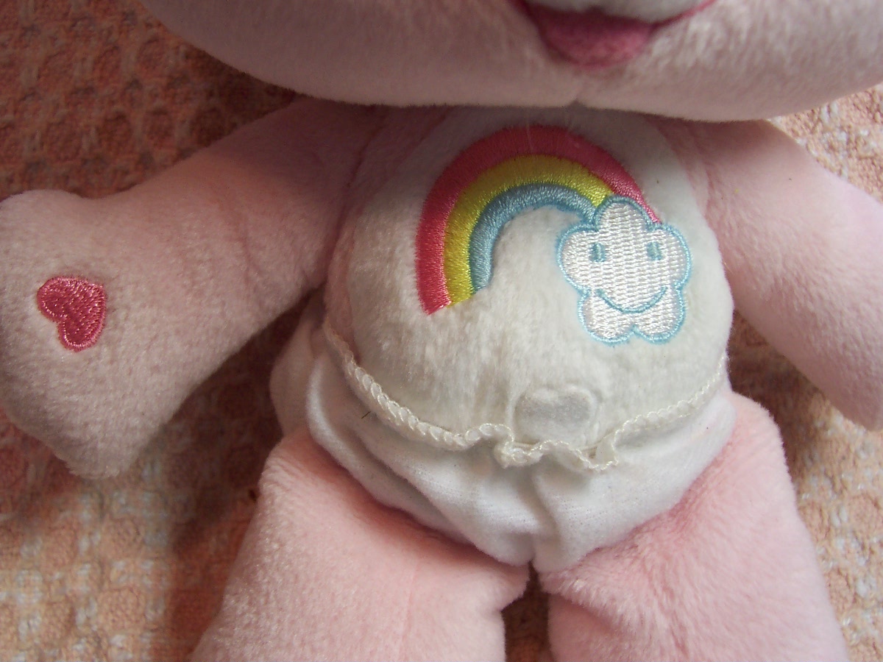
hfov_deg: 50.1
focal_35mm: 37
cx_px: 442
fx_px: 944
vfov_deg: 38.7
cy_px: 331
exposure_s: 1/60
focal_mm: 5.6
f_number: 2.8
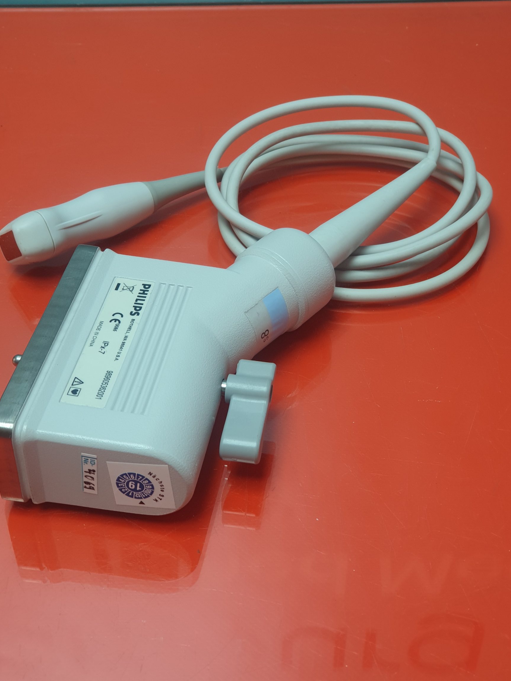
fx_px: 1142
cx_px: 237
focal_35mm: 58
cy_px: 307
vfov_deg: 33.2
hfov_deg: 25.2
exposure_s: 1/33
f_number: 2.4
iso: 50
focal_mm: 6
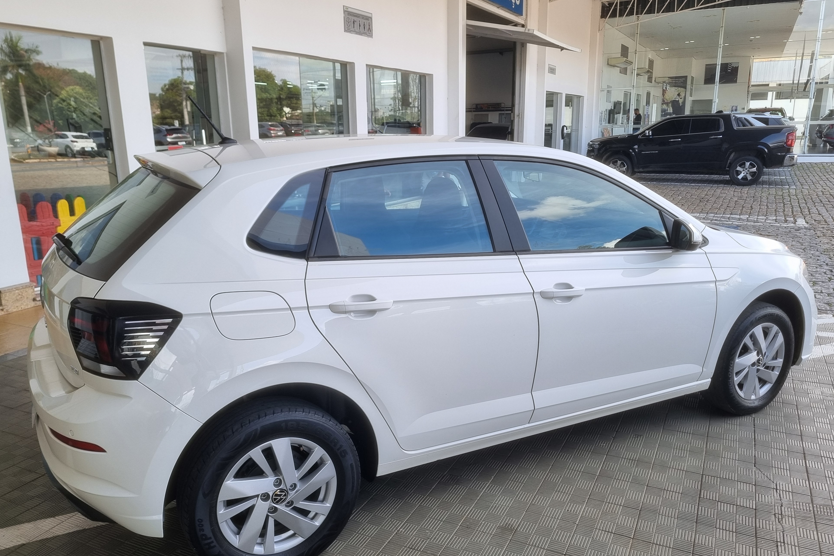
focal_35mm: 28
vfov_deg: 46.4
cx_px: 415
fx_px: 649
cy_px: 288
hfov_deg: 65.5
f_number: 1.8
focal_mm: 5.4
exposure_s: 1/416
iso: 50
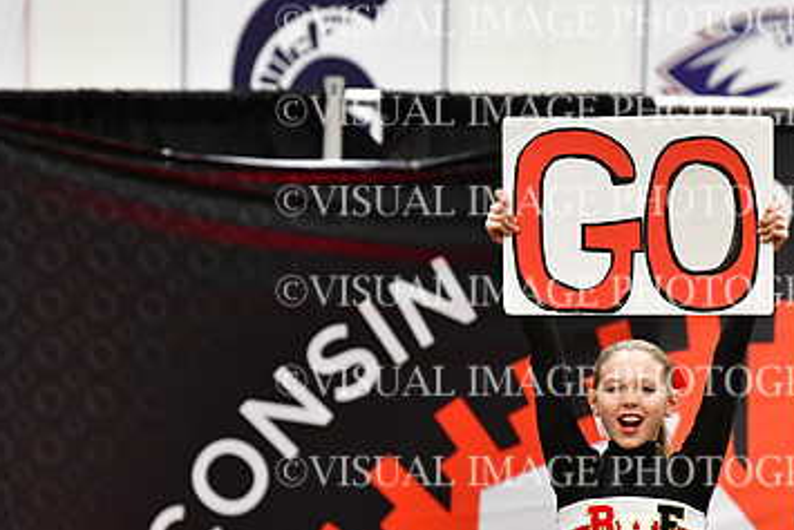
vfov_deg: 2.8
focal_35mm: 490
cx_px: 599
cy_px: 426
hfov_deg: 4.2
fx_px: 10811
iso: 5000
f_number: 3.5
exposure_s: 1/500
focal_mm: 200
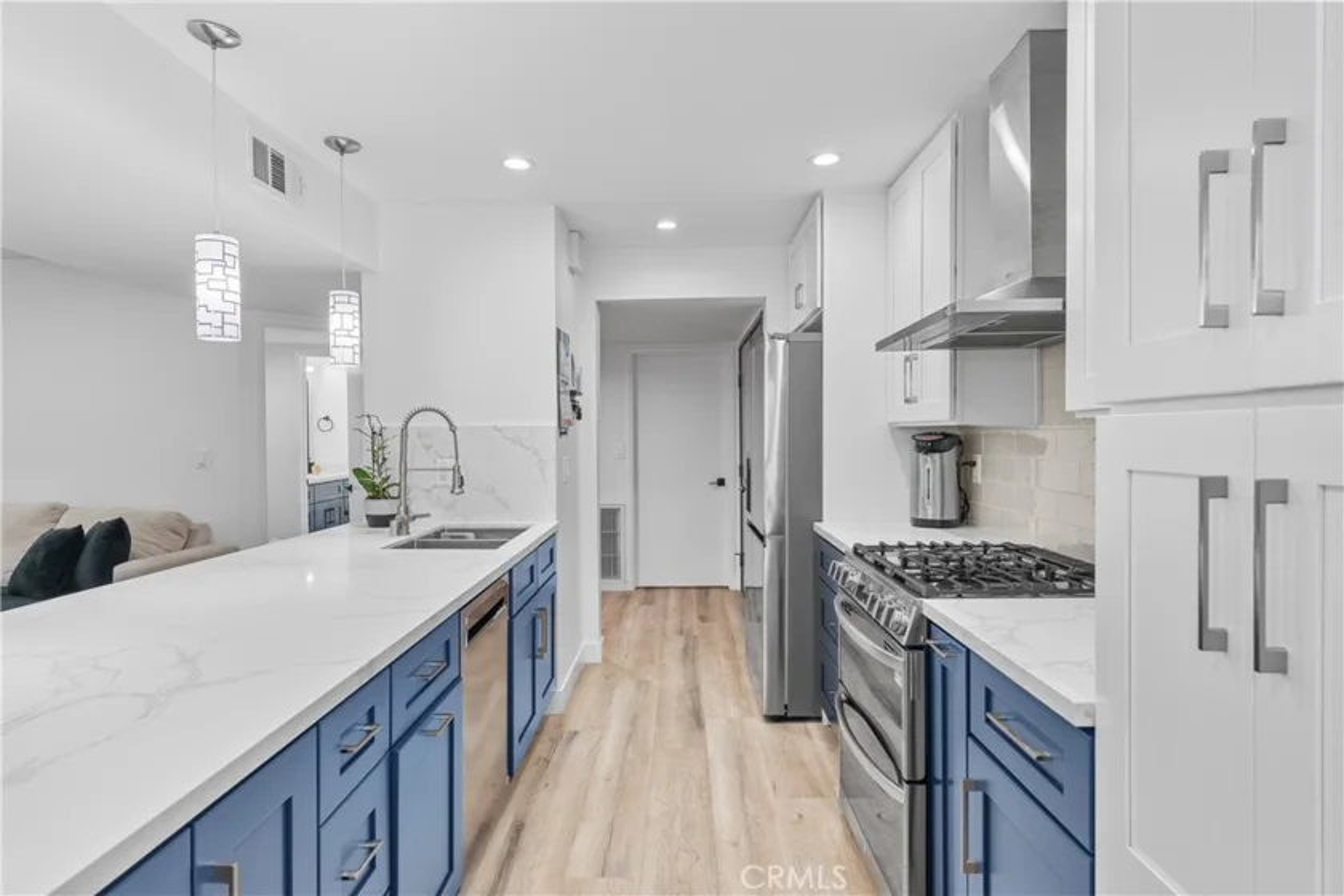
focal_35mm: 20
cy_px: 448
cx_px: 672
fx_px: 747
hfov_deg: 84.0
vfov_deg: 61.9
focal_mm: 20
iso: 320
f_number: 9.5
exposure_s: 1/2
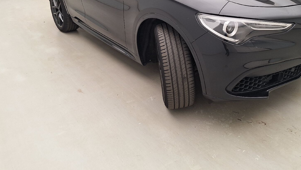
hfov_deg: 59.0
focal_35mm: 33
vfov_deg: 34.0
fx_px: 263
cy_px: 22
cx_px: 179
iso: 64
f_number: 1.8
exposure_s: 1/100
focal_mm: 5.54
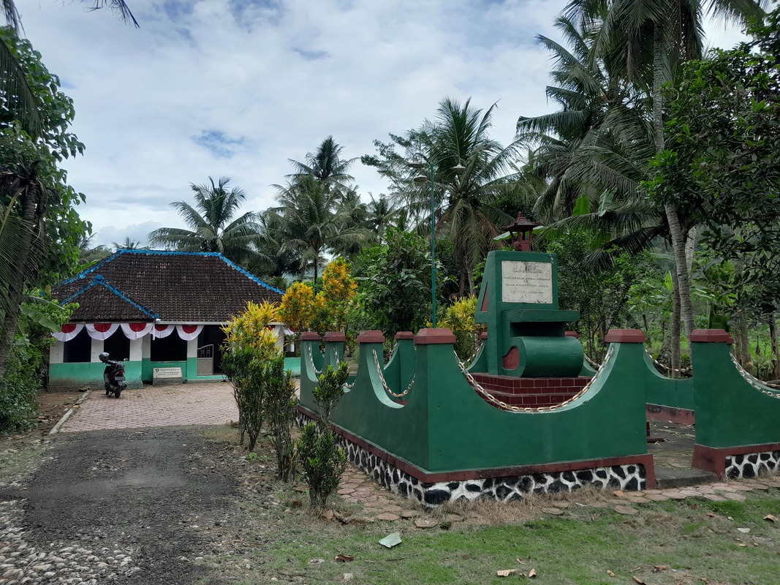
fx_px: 608
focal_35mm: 27
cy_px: 292
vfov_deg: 51.3
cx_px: 390
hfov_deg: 65.3
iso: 40
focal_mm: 4
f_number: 1.8
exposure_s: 1/437
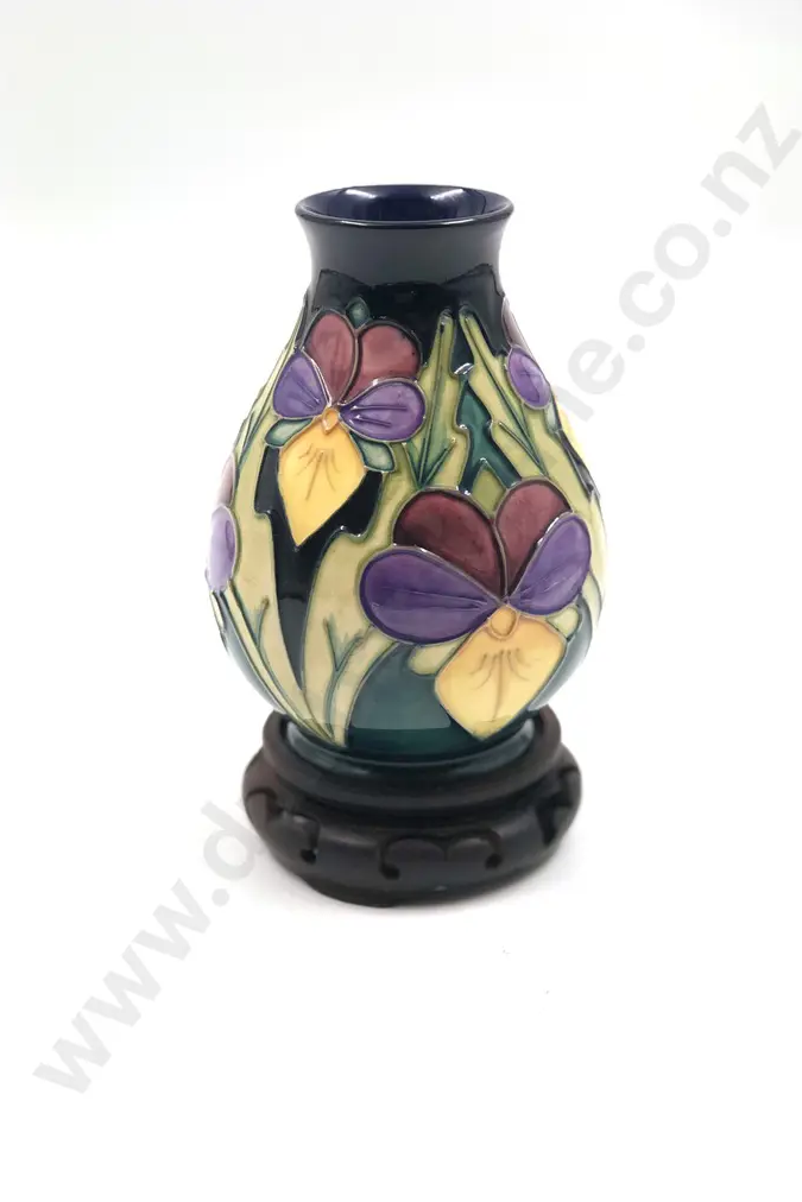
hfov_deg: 22.6
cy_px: 605
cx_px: 416
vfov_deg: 33.4
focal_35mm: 60
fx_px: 2004
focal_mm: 6.6
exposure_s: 1/100
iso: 25
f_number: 2.8
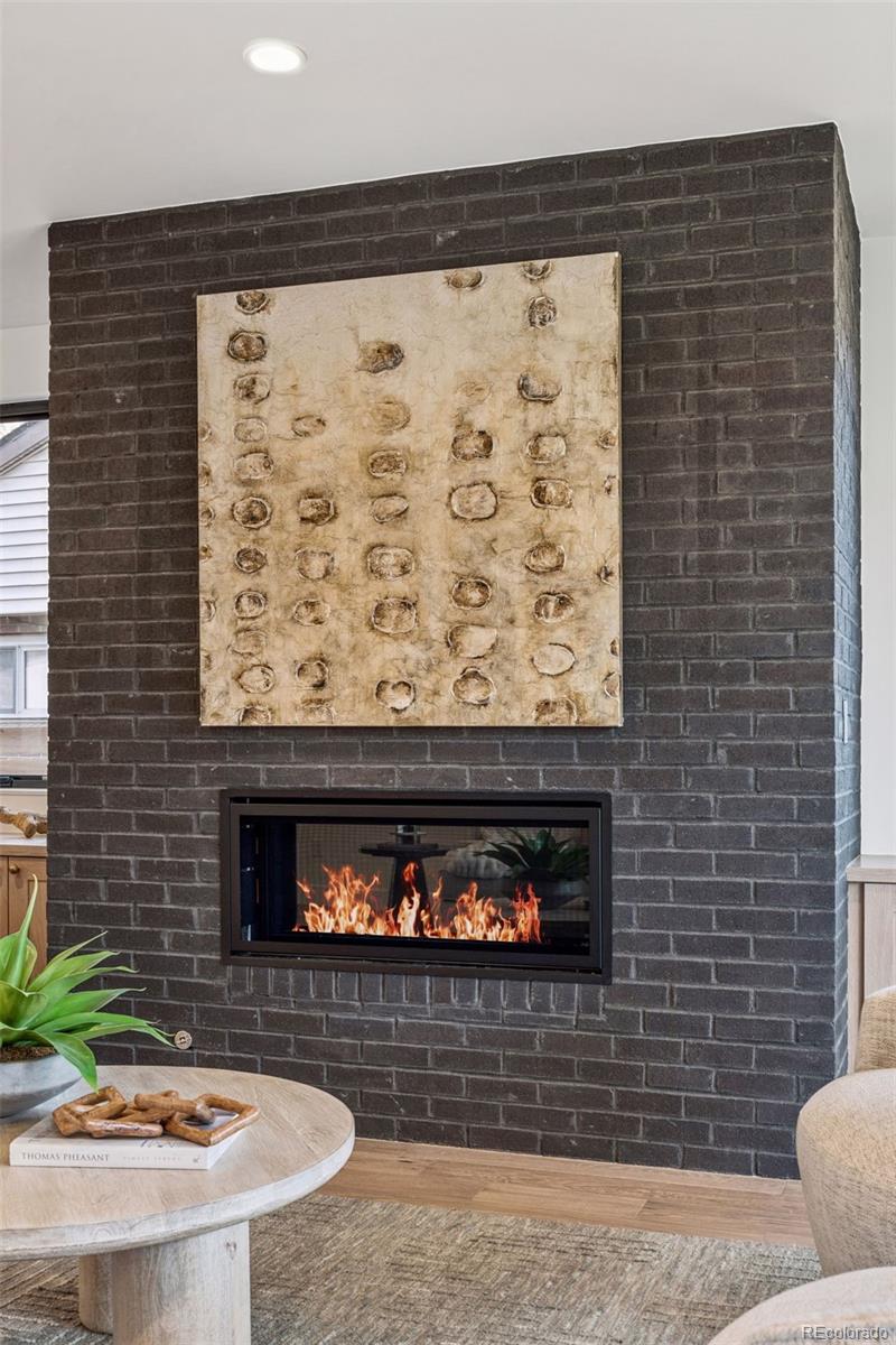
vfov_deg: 49.6
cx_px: 448
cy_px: 672
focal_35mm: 39
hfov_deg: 34.2
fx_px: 1456
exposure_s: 1/8
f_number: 10
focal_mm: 39
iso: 400
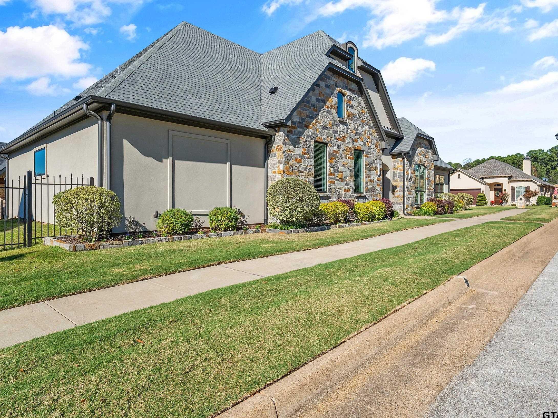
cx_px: 263
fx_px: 338
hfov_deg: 78.9
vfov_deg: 63.4
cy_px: 206
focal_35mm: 21
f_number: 8
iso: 800
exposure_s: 1/1250
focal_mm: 19
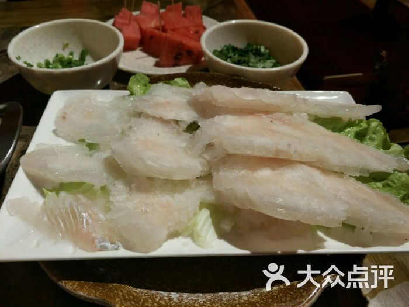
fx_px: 354
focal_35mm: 30
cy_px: 154
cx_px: 204
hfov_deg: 60.0
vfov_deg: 46.8
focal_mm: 4.12
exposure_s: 1/100
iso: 195
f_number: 2
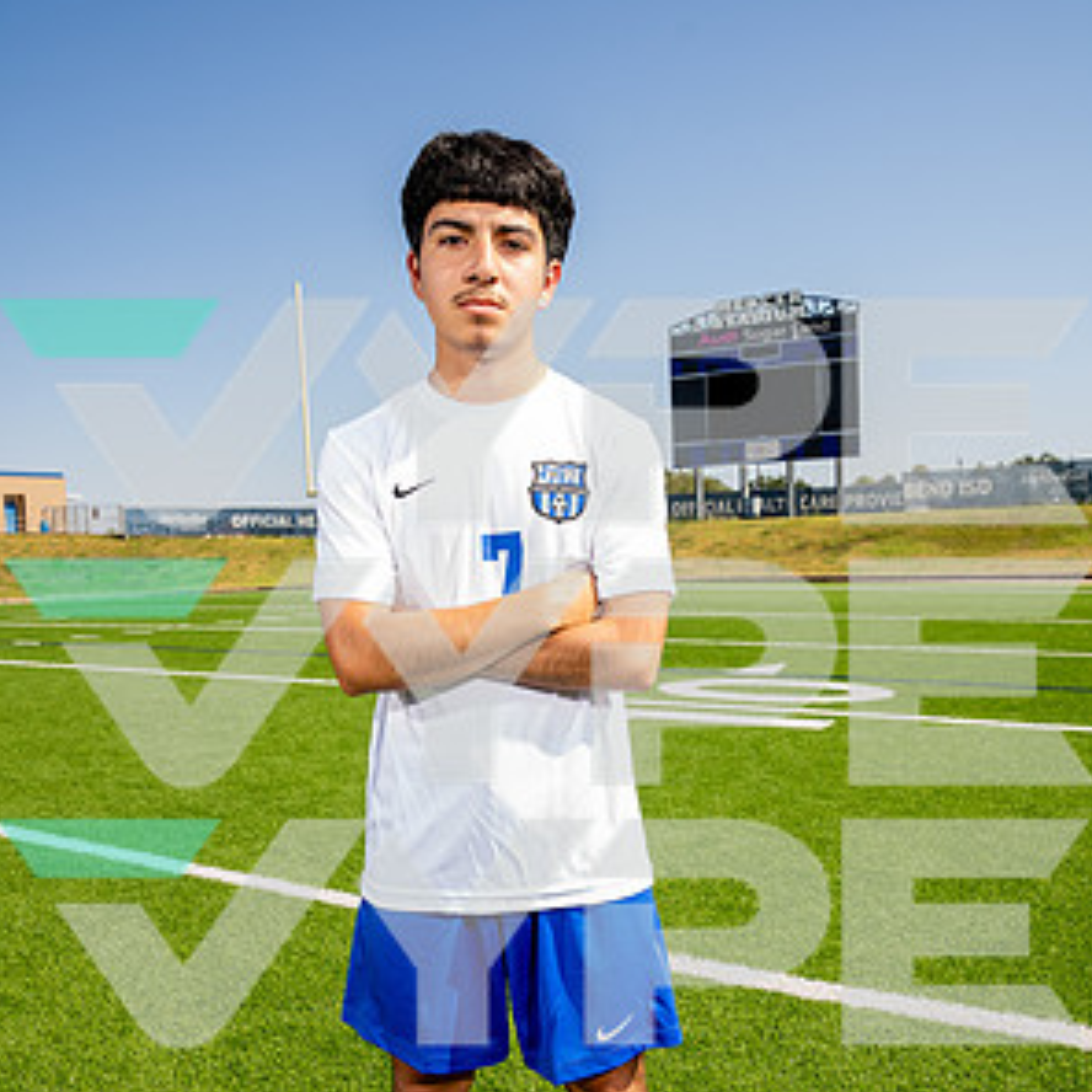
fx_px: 1106
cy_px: 675
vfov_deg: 52.0
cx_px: 550
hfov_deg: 52.5
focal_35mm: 31
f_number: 7.1
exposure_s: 1/125
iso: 50
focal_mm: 24
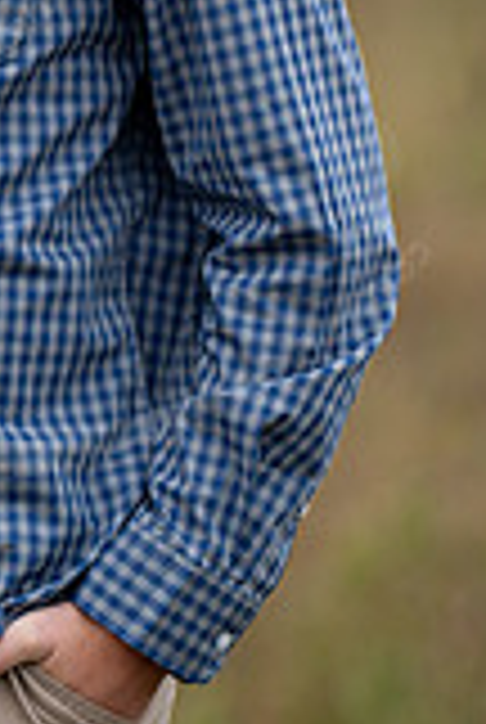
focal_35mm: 237
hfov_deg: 5.8
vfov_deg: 8.6
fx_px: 4778
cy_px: -94
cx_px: -148
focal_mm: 85
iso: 500
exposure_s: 1/400
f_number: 1.2
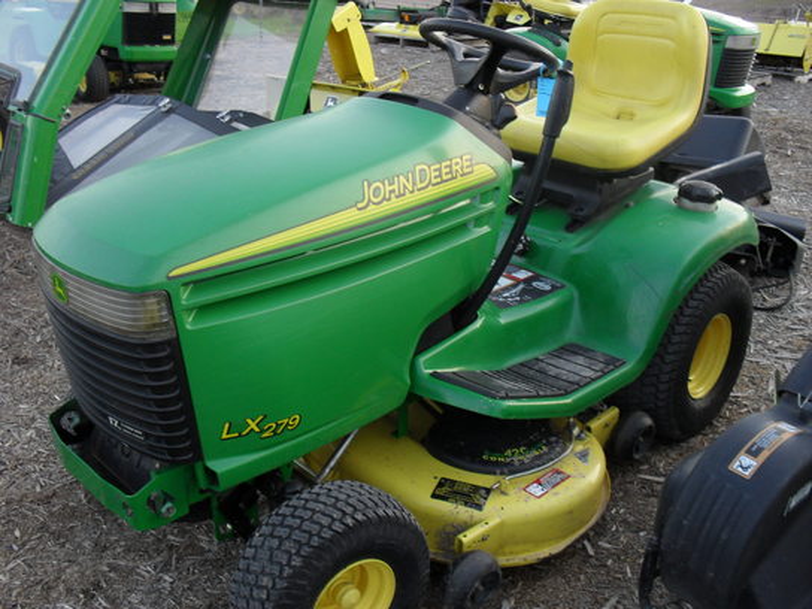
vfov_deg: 40.7
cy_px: 304
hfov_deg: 52.6
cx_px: 406
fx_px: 821
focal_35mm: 35
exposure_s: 1/45
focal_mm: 6.3
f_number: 3.2
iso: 120
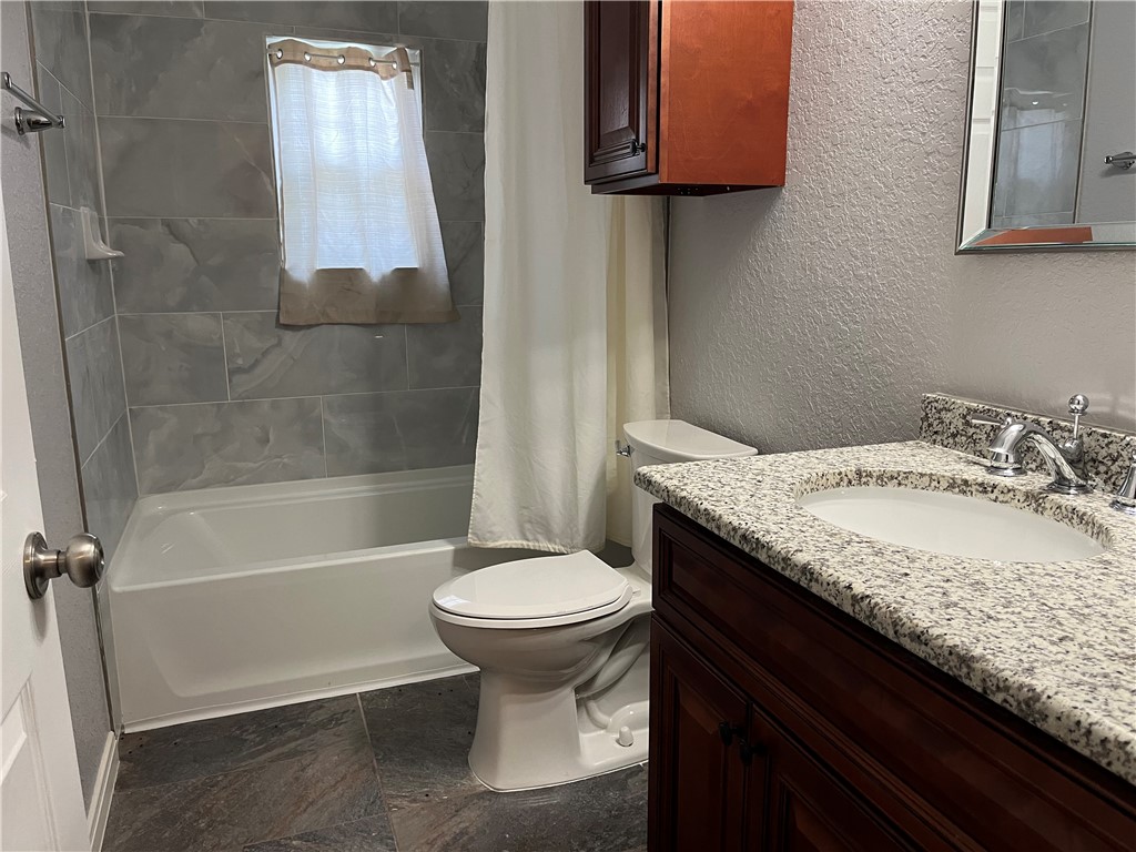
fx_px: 853
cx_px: 568
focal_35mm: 26
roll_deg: -0.3
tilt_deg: -11.9
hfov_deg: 67.3
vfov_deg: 53.1
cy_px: 426
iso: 160
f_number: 1.6
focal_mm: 5.1
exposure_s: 1/60
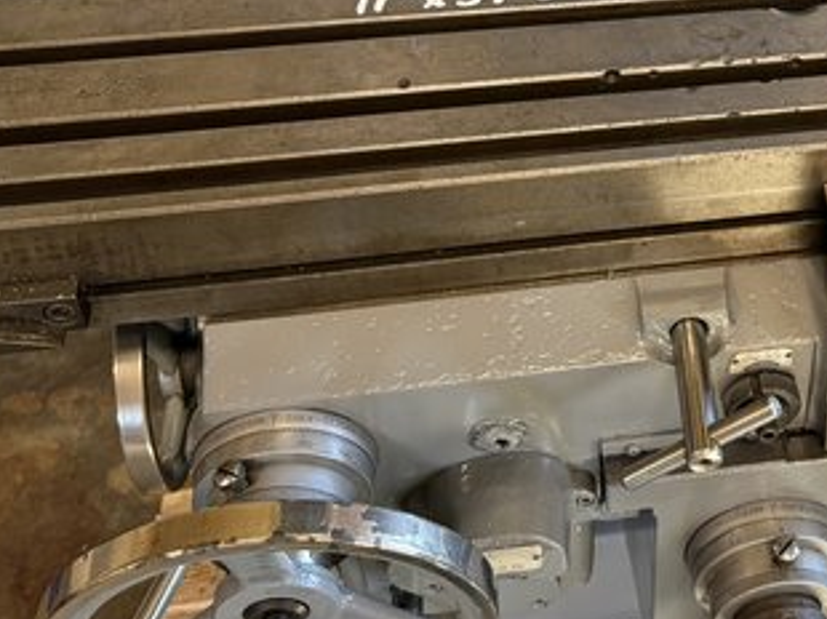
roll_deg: -4.4
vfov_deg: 22.6
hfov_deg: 29.6
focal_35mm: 62
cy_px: -21
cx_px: 782
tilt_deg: -40.3
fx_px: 1480
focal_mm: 6.76
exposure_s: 1/60
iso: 250
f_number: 1.78
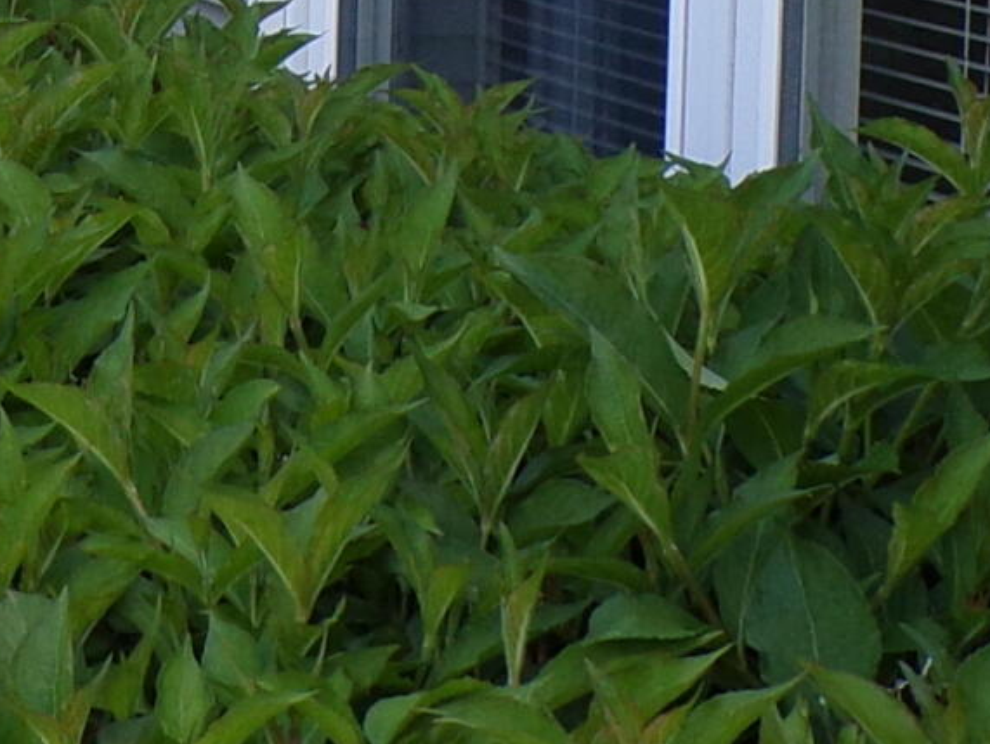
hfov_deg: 15.3
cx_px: -7
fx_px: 3606
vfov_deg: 11.3
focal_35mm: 126
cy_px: -399
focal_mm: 4.3
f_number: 4.3
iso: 80
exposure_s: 1/110
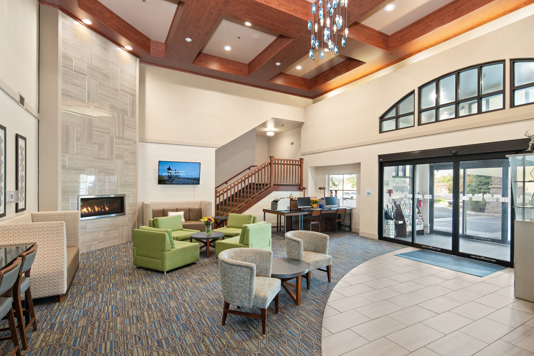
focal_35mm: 18
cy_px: 180
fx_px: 267
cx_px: 281
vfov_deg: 67.4
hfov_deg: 89.9
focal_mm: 17
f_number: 8
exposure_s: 1/1.67
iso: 250
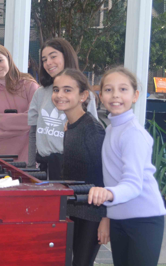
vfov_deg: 24.0
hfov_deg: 14.5
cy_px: 90
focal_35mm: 86
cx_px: -53
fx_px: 622
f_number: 4.2
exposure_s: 1/60
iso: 720
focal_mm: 26
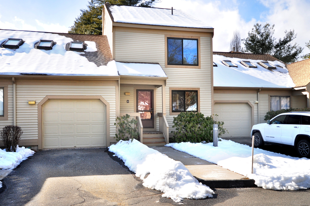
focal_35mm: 30
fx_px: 258
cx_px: 155
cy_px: 103
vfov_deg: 43.5
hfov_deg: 62.0
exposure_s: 1/200
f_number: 8
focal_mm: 20
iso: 200
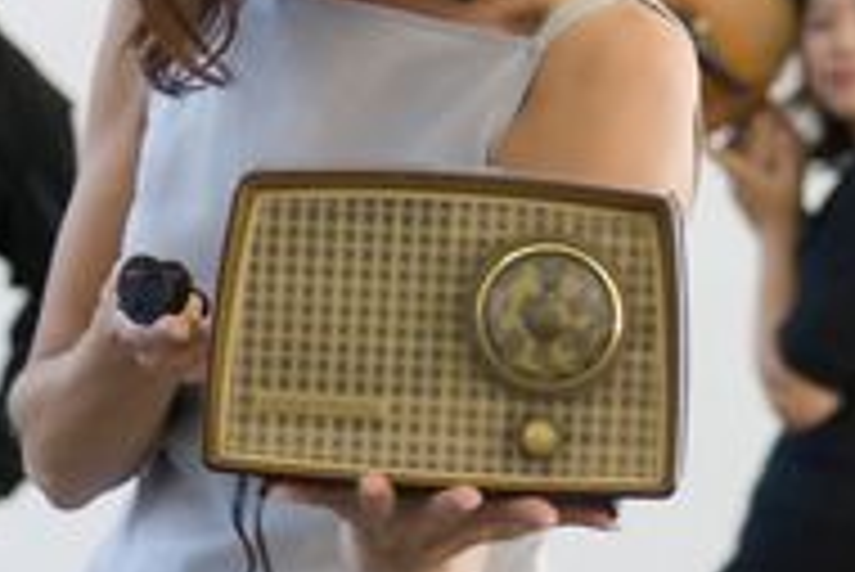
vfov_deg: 4.0
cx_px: -27
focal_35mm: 343
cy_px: 164
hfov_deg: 6.0
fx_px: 8160
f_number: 5
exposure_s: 1/60
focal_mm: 85
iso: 320
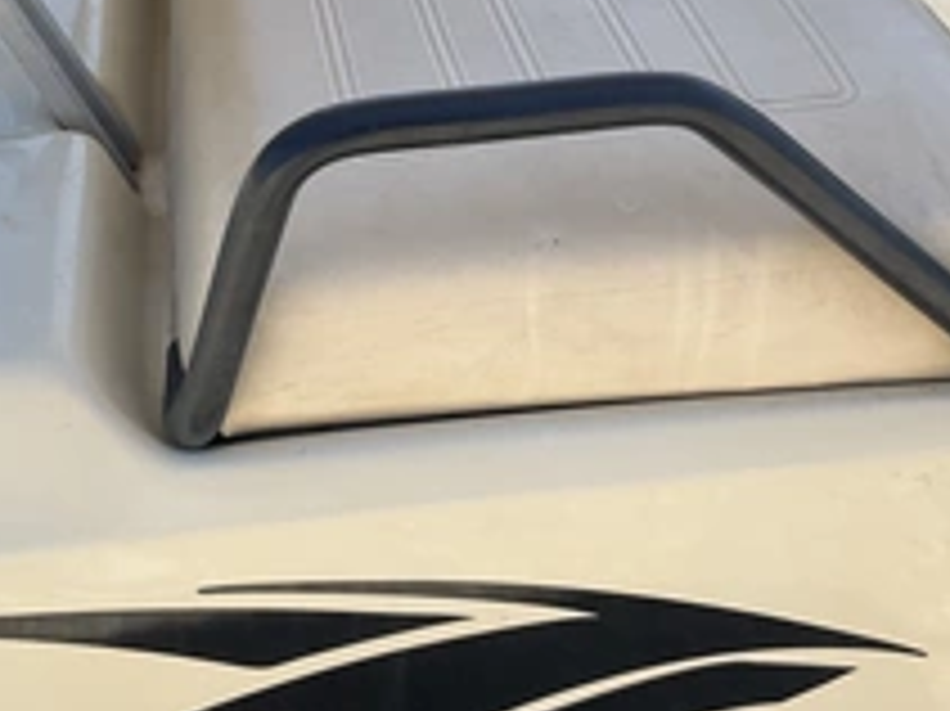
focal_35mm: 55
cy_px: 243
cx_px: 414
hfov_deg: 34.9
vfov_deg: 26.4
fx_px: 1509
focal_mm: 3
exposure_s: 1/883
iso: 25
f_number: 1.8
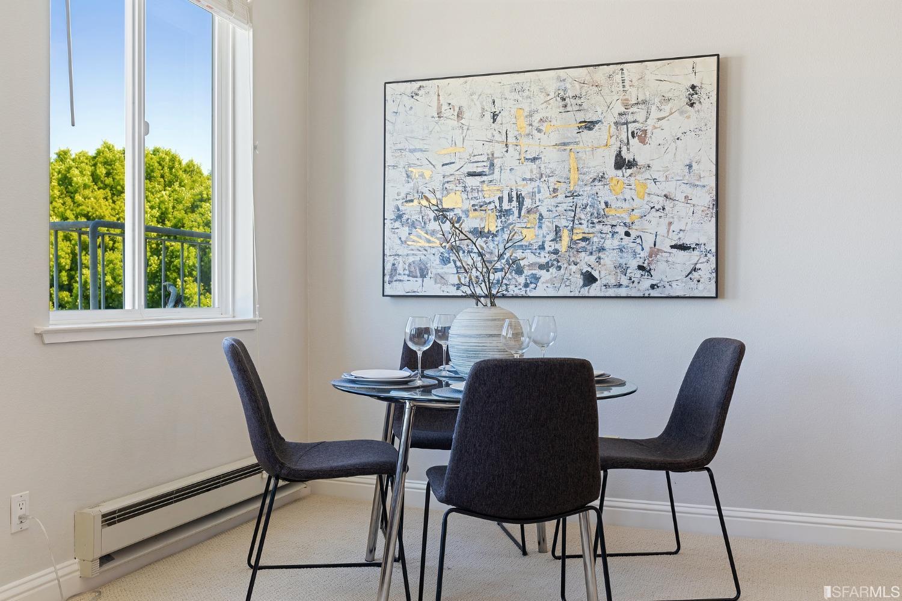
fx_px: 877
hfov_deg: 54.5
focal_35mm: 35
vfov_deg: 37.8
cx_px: 451
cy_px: 300
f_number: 8
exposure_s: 1/10
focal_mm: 35
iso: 200
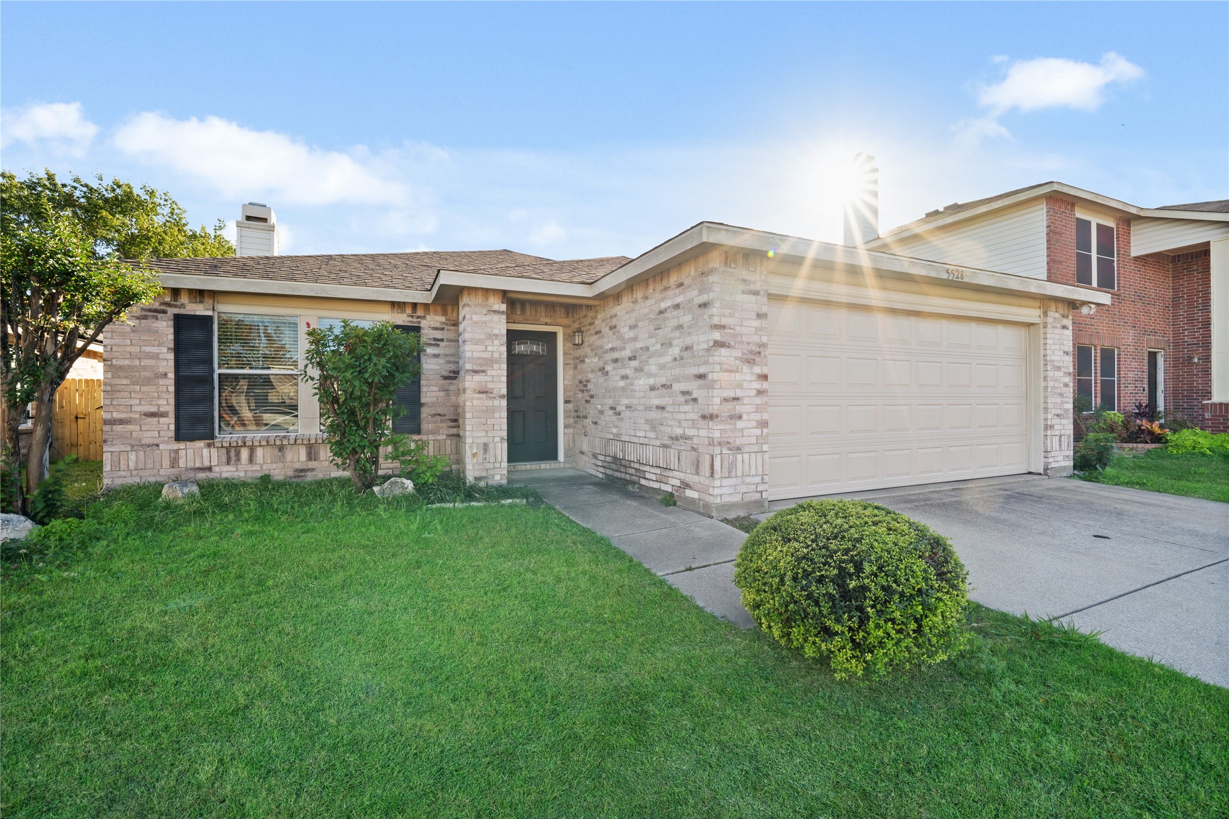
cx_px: 614
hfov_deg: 100.4
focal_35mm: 15
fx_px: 512
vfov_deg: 77.3
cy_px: 410
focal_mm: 15
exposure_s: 1/40
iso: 100
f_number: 11
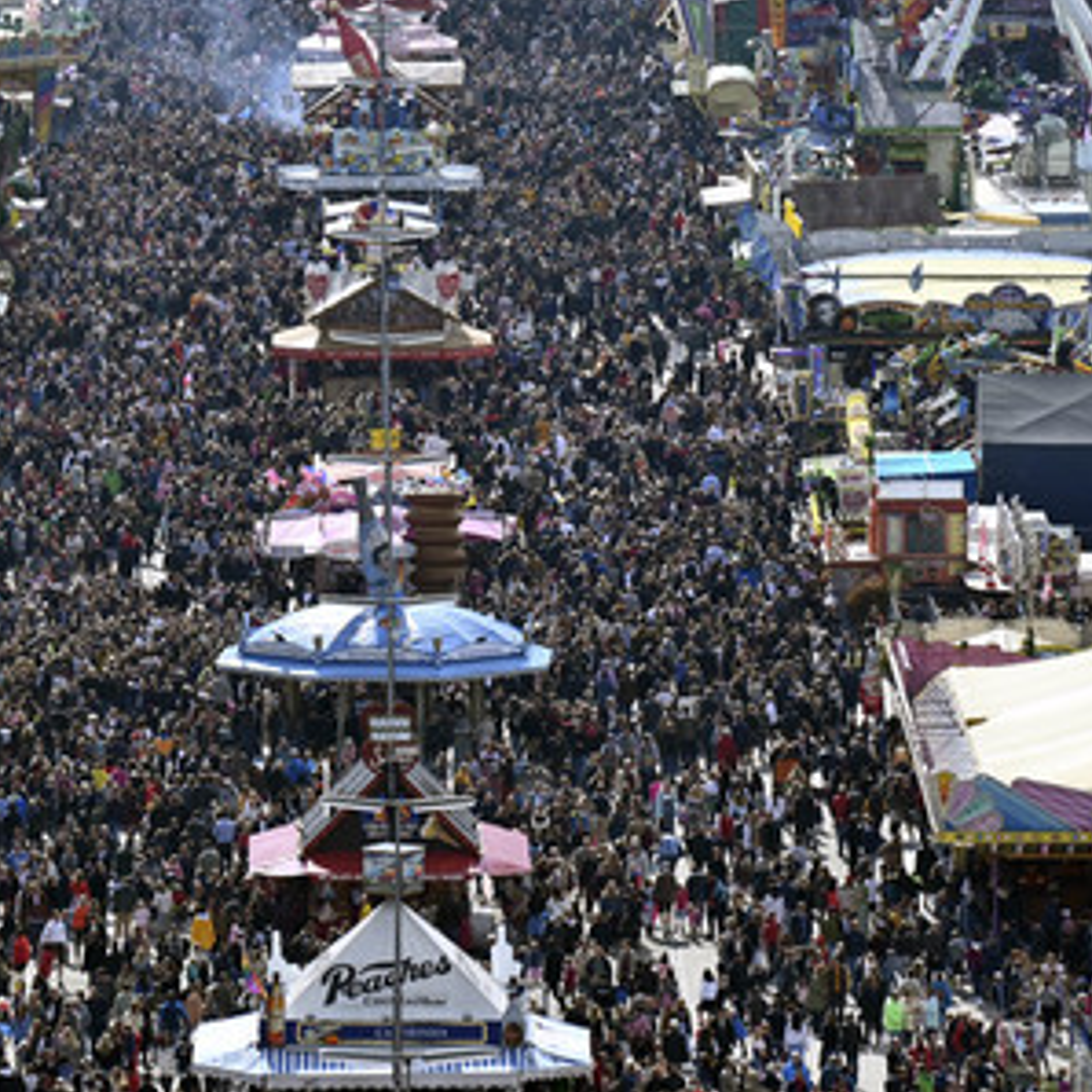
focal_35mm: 385
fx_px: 13741
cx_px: 370
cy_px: 546
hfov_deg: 4.6
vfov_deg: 4.6
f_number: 6.3
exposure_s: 1/1000
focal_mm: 200
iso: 220
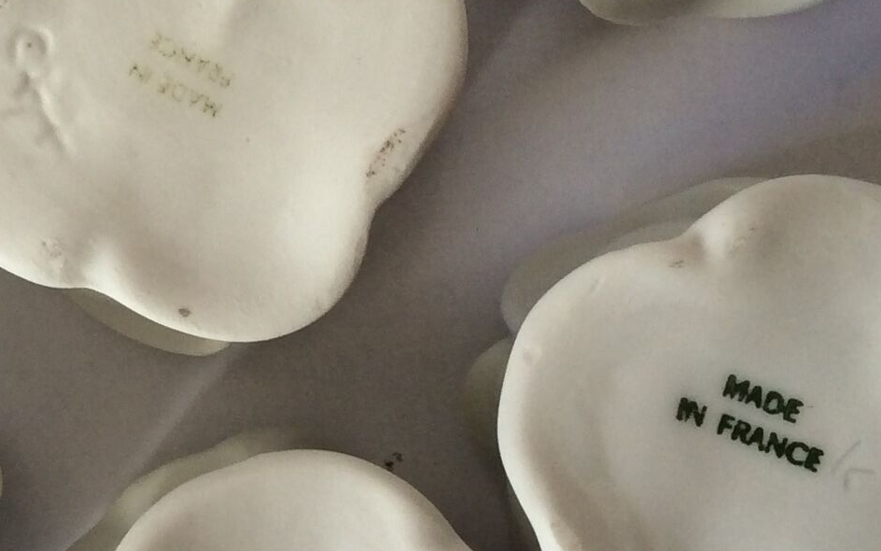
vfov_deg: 14.1
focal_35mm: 93
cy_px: 236
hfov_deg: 22.1
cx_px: 188
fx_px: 2233
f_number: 2.4
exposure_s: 1/100
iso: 40
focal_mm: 3.3
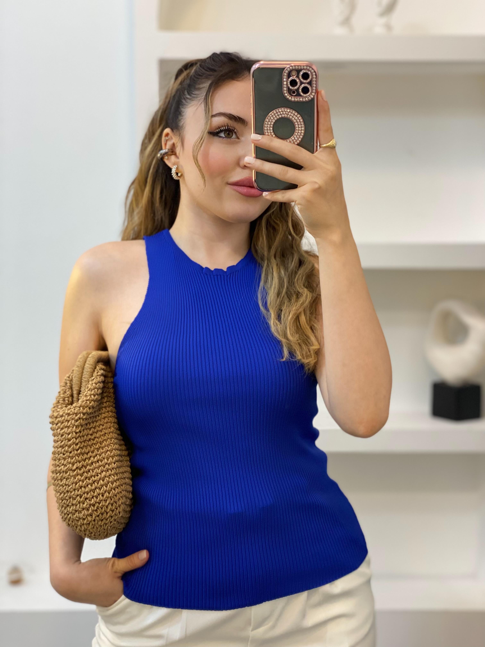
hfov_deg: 28.0
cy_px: 324
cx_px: 242
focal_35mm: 52
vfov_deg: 36.8
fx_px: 971
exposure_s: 1/100
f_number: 2
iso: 125
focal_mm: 6
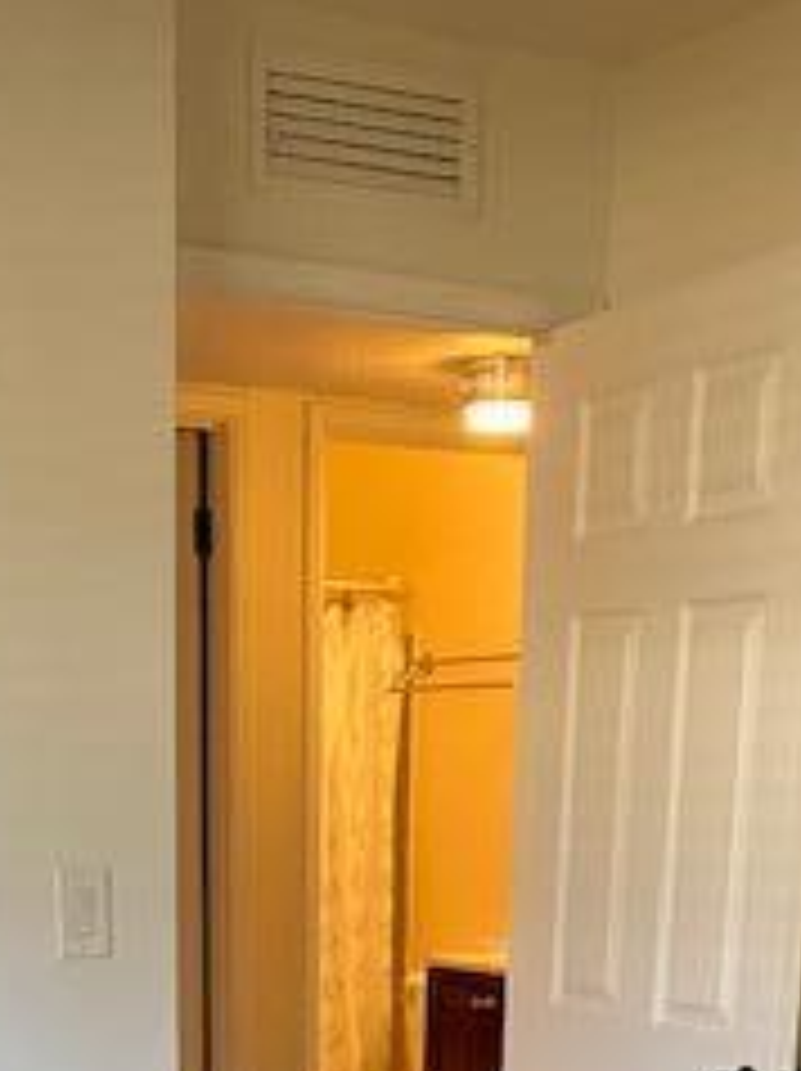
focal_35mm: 70
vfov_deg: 24.1
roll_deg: +0.9
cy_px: 1426
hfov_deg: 20.9
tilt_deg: -15.1
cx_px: 297
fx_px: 2164
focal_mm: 4.25
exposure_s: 1/60
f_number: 1.8
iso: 250
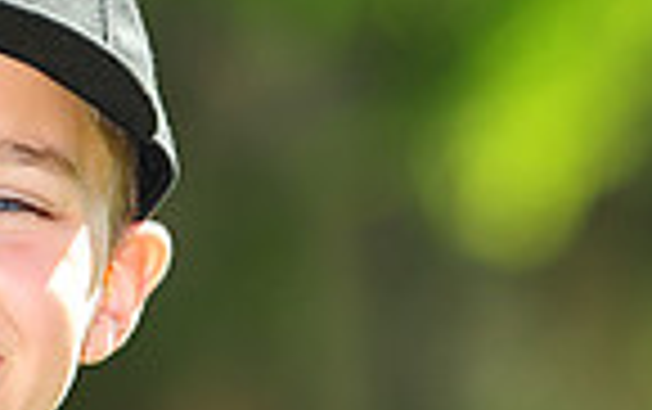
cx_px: -13
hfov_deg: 3.1
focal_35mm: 670
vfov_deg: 2.0
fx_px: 11919
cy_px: 707
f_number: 4.5
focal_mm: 165
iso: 200
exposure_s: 1/400
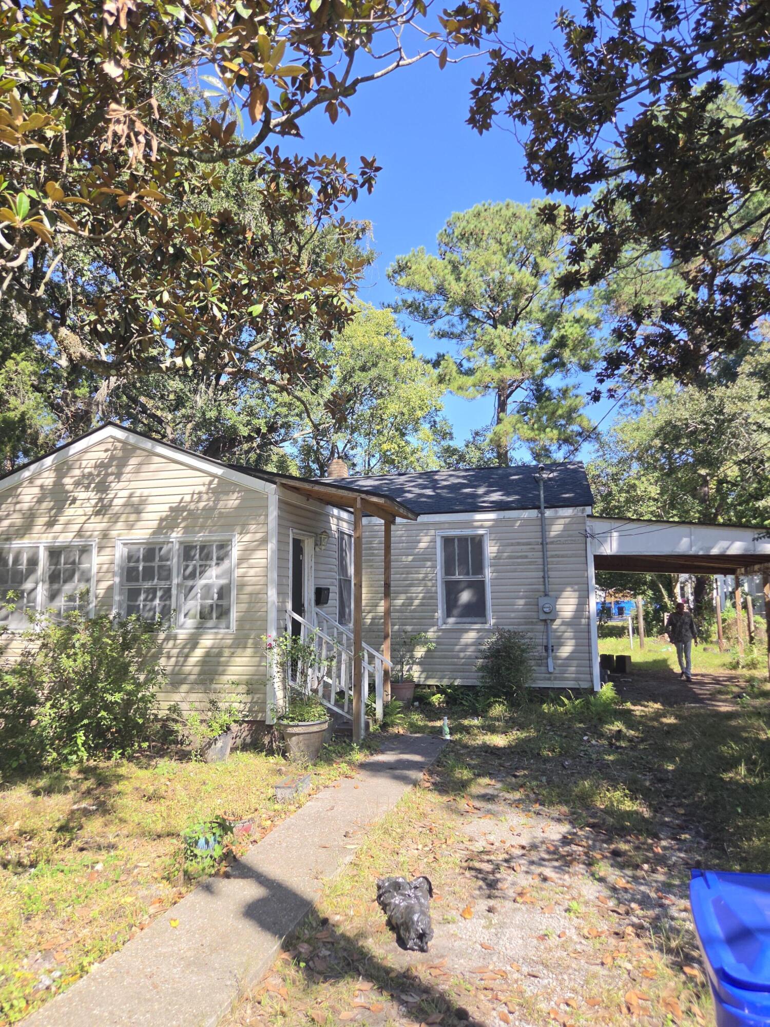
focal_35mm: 23
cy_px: 514
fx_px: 682
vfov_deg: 73.9
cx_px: 385
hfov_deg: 58.9
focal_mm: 5.4
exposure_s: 1/507
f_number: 1.8
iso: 25
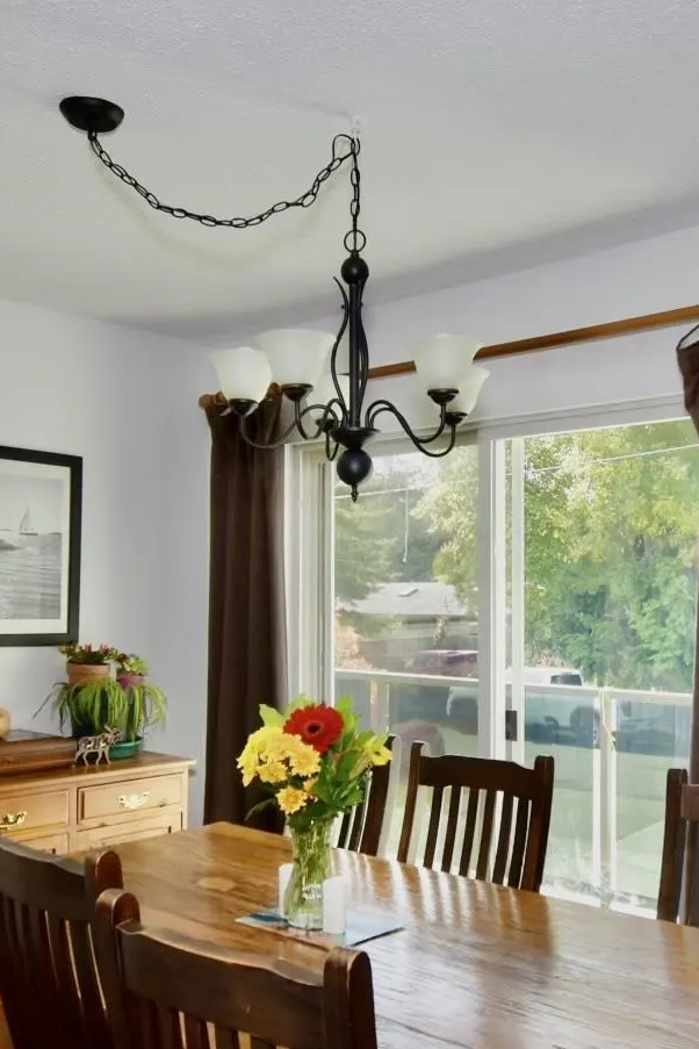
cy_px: 605
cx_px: 411
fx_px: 990
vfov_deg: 55.6
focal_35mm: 34
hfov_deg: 38.8
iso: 320
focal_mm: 10
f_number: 4.5
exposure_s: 1/125
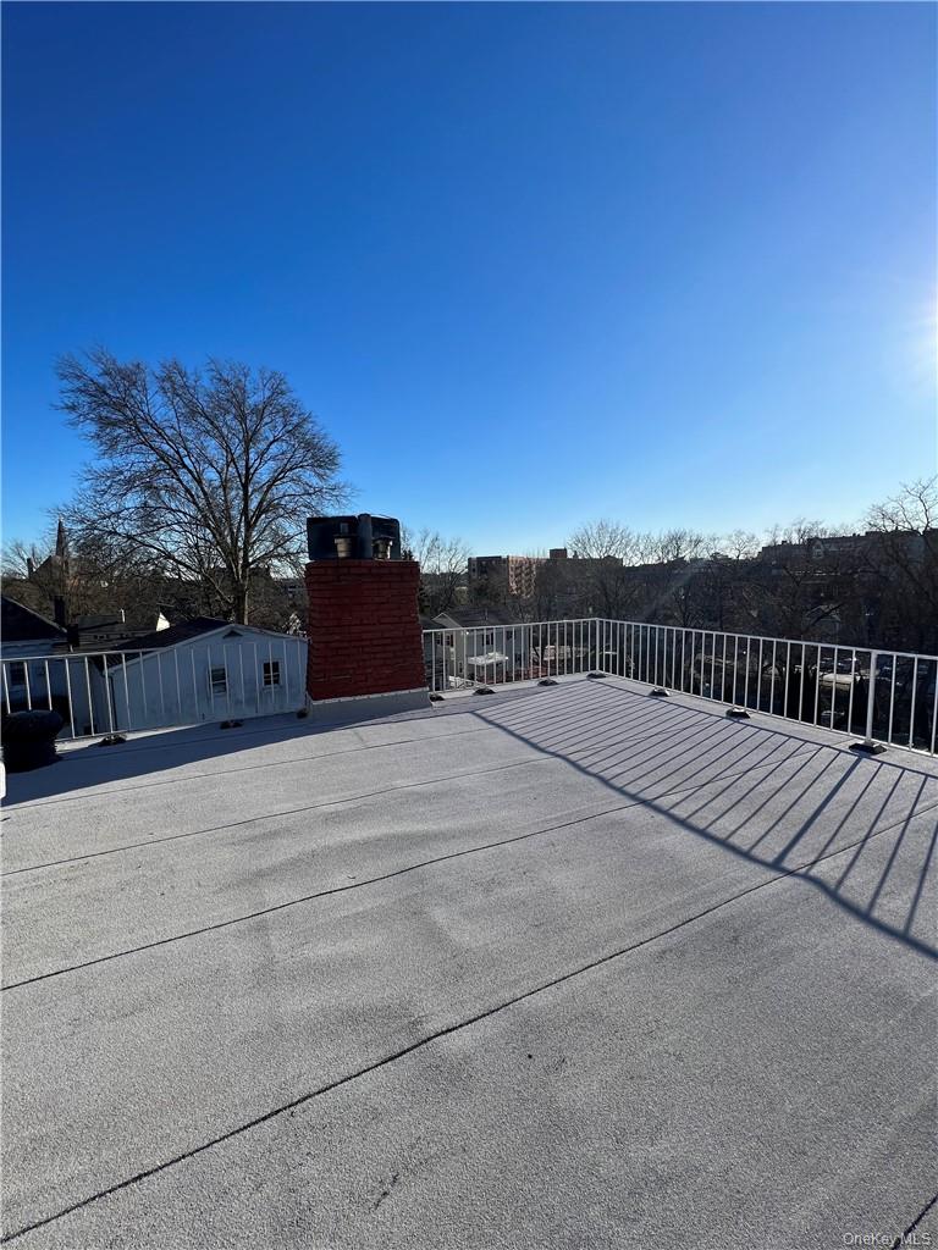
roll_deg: +1.7
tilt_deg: -4.0
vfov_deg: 106.2
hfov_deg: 89.9
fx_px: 470
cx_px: 469
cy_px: 625
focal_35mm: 13
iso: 32
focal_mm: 1.57
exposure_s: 1/1908
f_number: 1.8
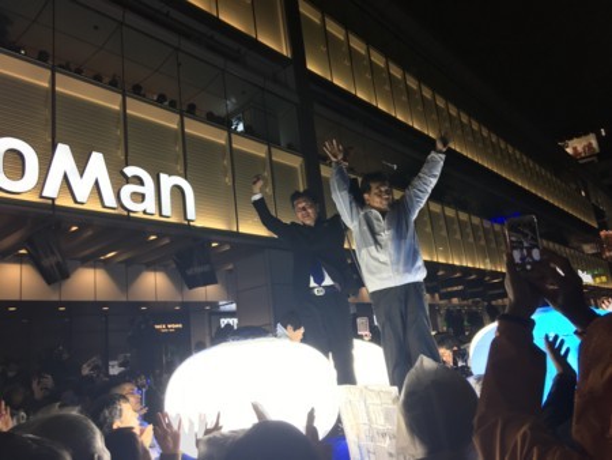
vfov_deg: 48.3
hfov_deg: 61.6
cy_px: 230
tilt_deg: +17.4
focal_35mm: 29
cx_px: 306
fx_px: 513
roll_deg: +6.9
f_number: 2.2
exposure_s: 1/60
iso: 32
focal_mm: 4.15
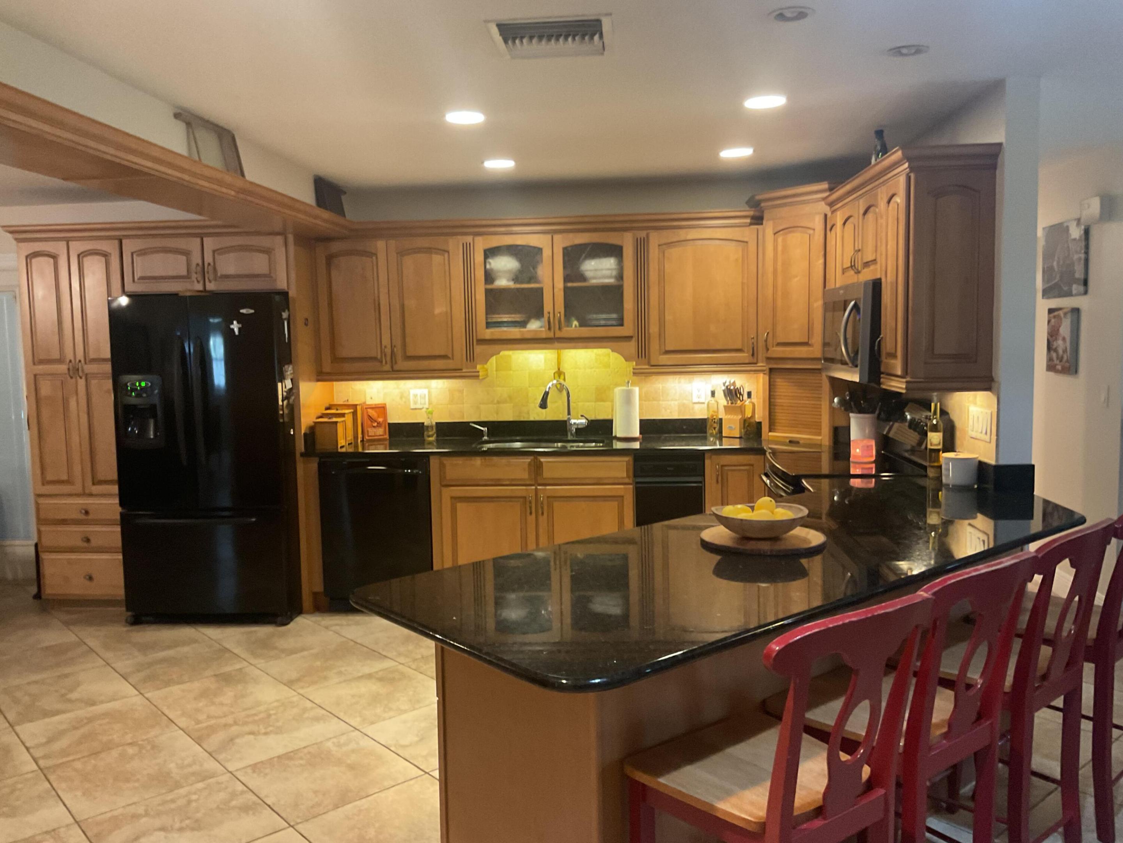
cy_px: 422
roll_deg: +0.2
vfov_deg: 48.2
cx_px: 562
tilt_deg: -4.3
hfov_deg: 61.7
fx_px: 941
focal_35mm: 29
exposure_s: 1/40
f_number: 1.8
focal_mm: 3
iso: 200
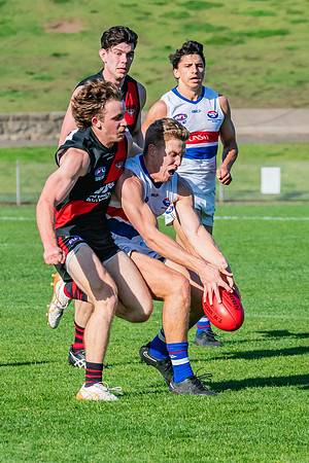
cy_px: 241
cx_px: 100
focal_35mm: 486
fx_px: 6258
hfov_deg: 2.8
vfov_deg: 4.2
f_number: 10
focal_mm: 210
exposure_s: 1/1600
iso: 800
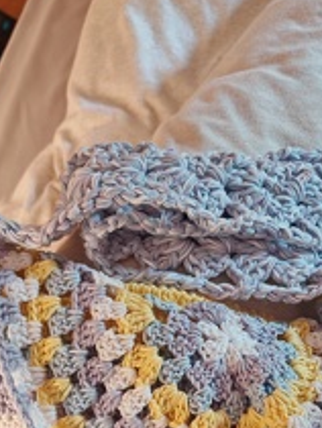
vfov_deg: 30.8
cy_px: 381
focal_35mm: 60
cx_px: 240
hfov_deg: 24.2
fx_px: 743
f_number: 2
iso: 500
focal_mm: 6.83
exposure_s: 1/50
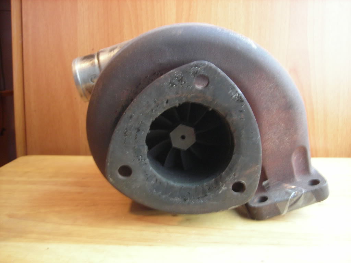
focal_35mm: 38
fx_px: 385
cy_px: 132
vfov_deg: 37.7
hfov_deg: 49.0
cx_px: 176
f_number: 3.2
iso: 200
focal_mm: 6.3
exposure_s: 1/3.33
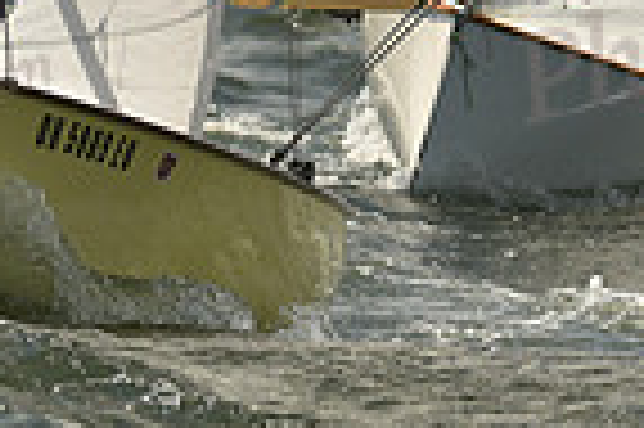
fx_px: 18851
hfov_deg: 2.0
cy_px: -164
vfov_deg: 1.3
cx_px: 288
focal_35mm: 1055
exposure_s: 1/1600
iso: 250
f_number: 7.1
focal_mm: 260
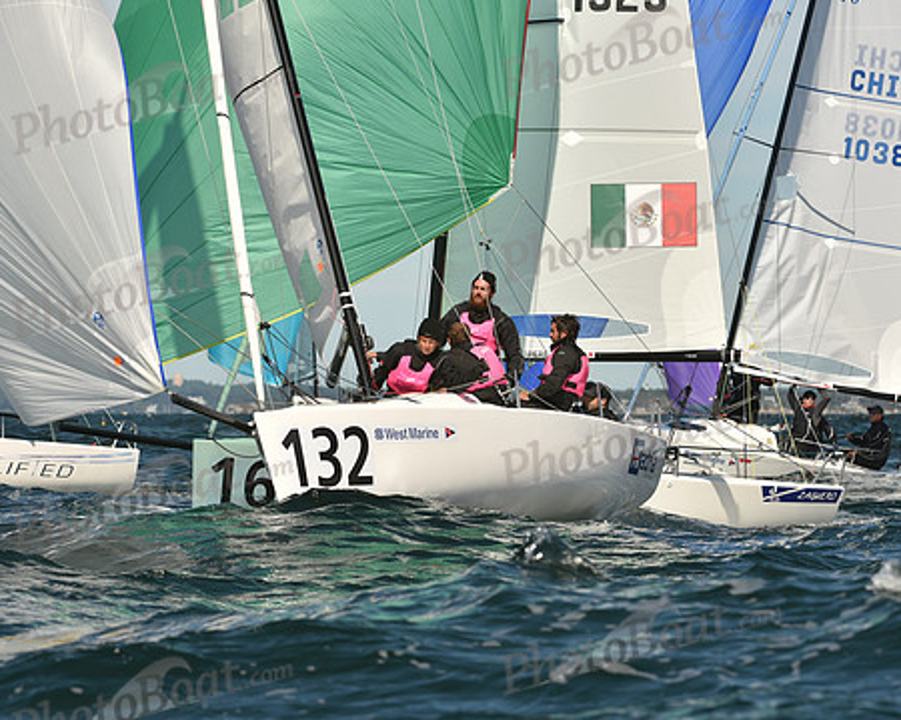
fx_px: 6453
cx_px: 398
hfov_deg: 8.0
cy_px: 363
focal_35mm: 242
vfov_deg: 6.4
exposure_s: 1/1250
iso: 250
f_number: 7.1
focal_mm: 200
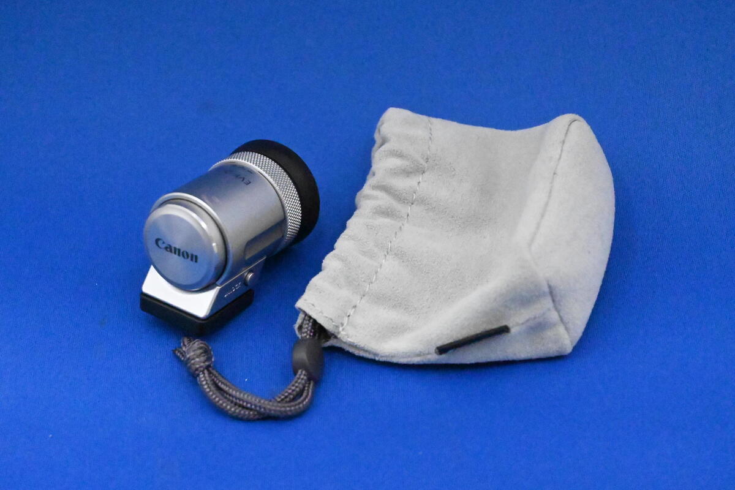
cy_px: 245
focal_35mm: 68
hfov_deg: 29.9
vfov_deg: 20.2
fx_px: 1378
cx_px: 368
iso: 32000
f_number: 6
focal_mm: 45
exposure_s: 1/4000
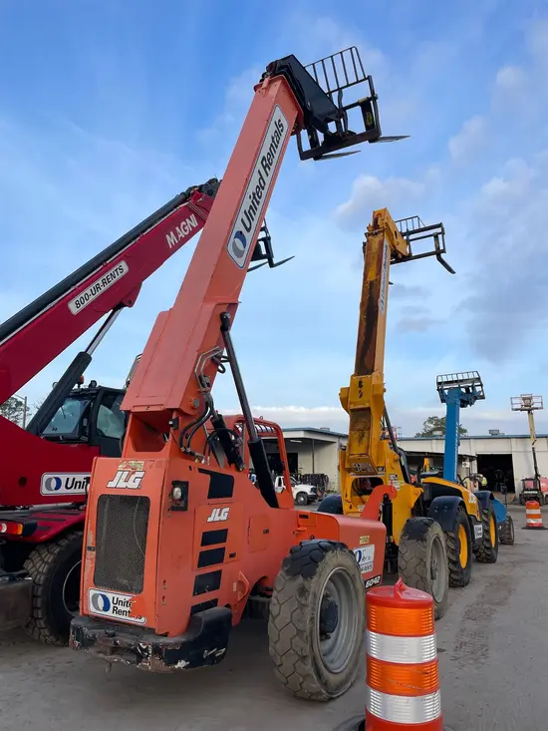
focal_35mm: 26
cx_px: 274
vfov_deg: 67.3
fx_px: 549
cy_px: 366
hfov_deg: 53.1
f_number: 1.6
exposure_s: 1/1575
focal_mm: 4.2
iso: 32
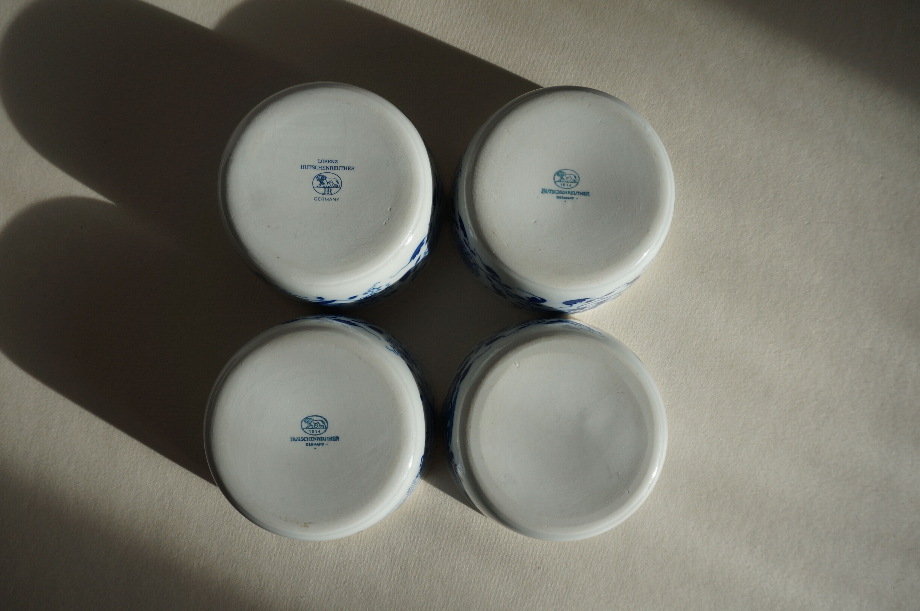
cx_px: 460
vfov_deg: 41.6
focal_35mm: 32
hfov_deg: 59.5
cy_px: 306
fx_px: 804
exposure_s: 1/125
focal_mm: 21
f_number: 9
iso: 200
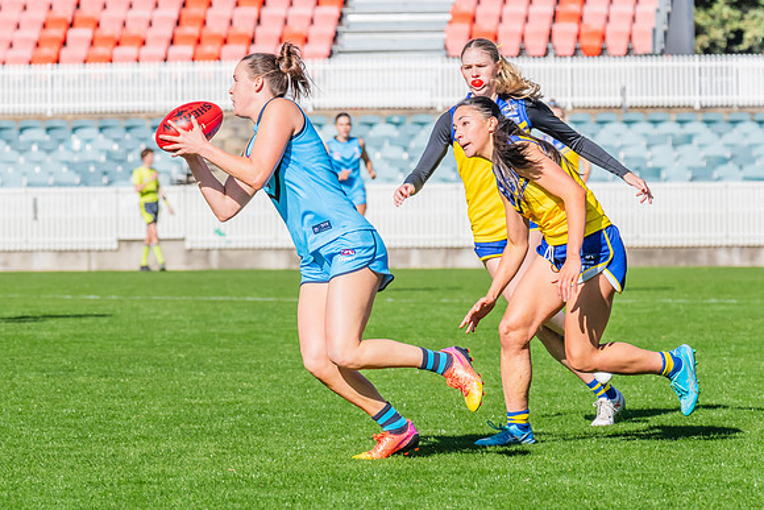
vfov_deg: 3.8
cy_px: 315
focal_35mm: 362
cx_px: 254
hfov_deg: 5.7
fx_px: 7694
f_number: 13
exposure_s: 1/1250
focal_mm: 270
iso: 800
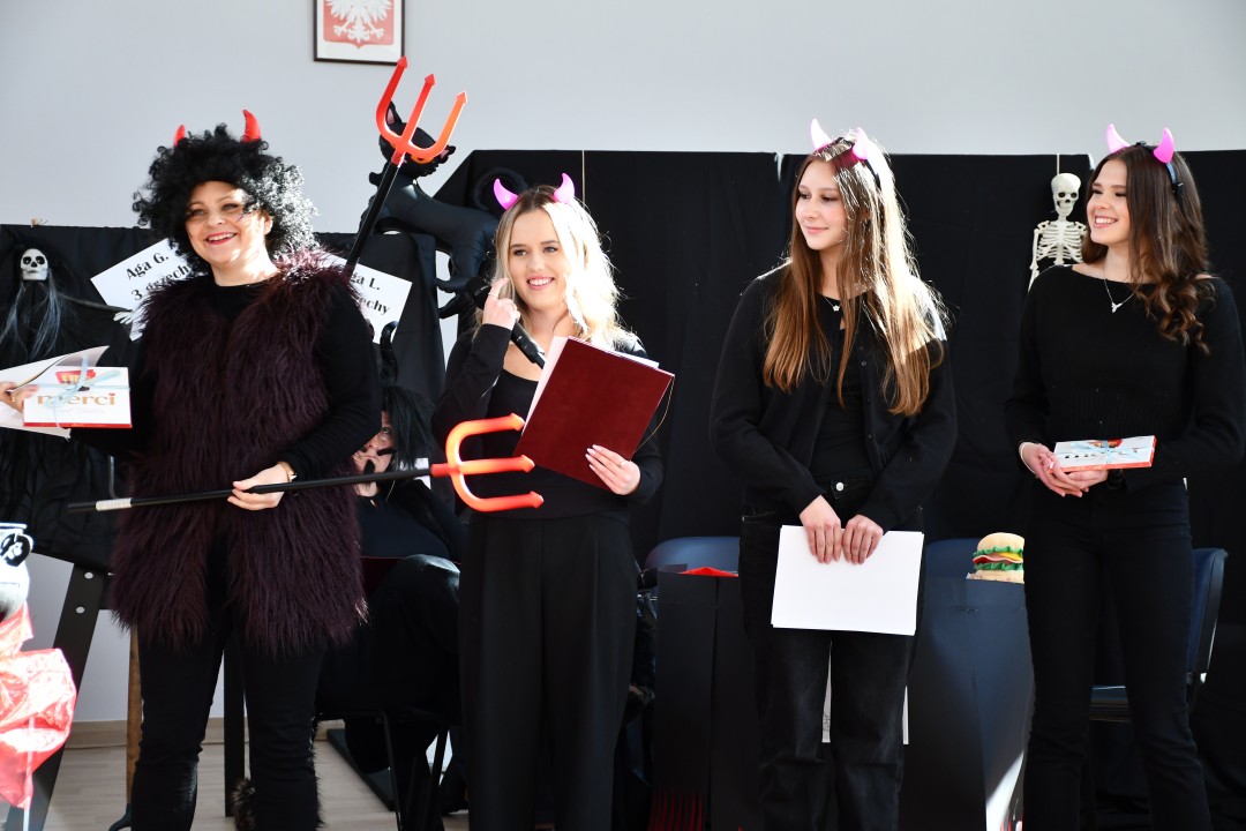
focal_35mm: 84
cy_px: 416
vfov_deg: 16.3
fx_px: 2907
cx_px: 623
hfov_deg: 24.2
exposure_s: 1/160
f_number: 4.8
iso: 800
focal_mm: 56
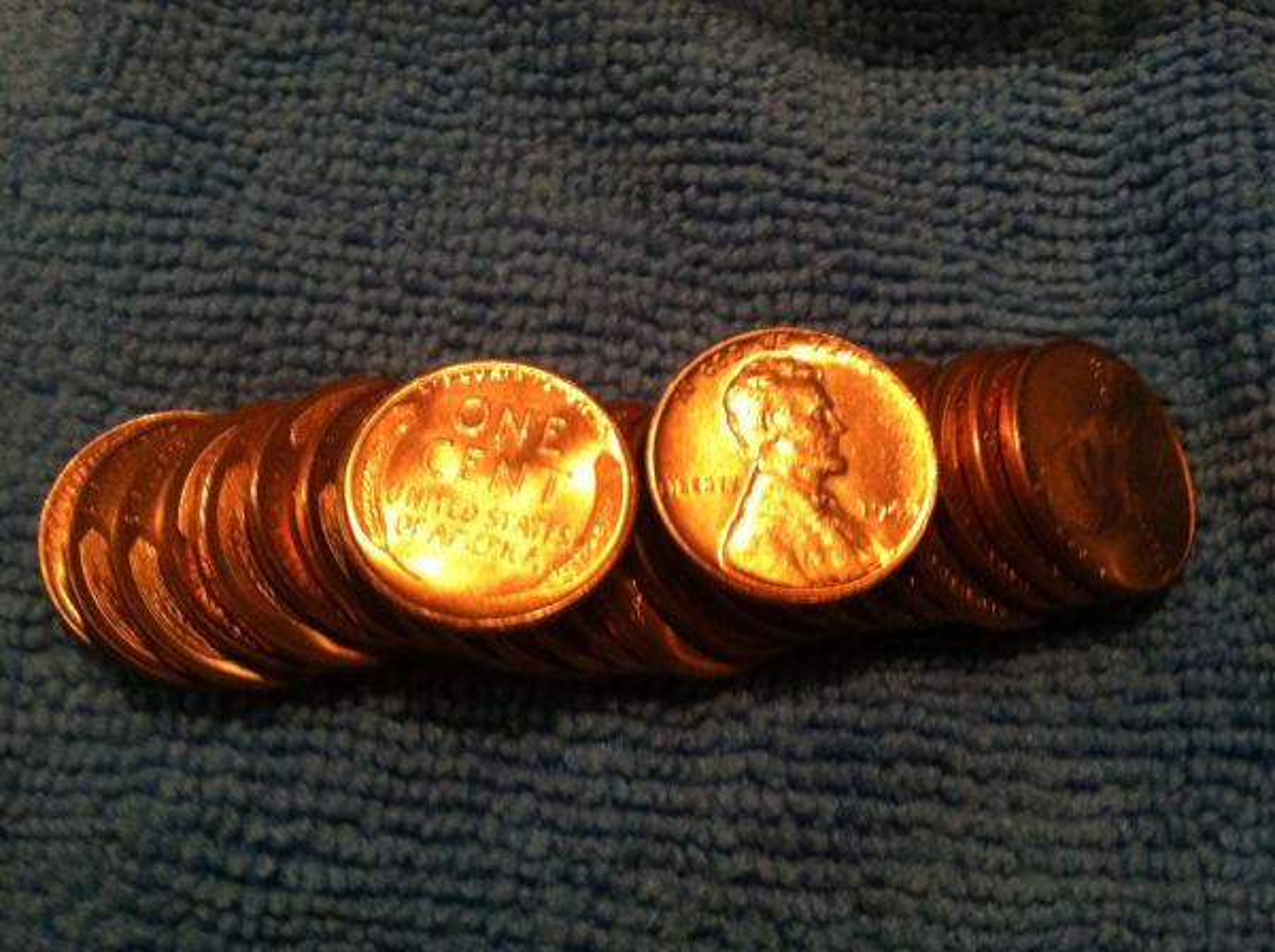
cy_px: 476
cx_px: 638
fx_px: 1287
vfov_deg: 40.6
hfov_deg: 52.7
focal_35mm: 35
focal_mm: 3.85
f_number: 2.8
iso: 640
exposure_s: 1/15
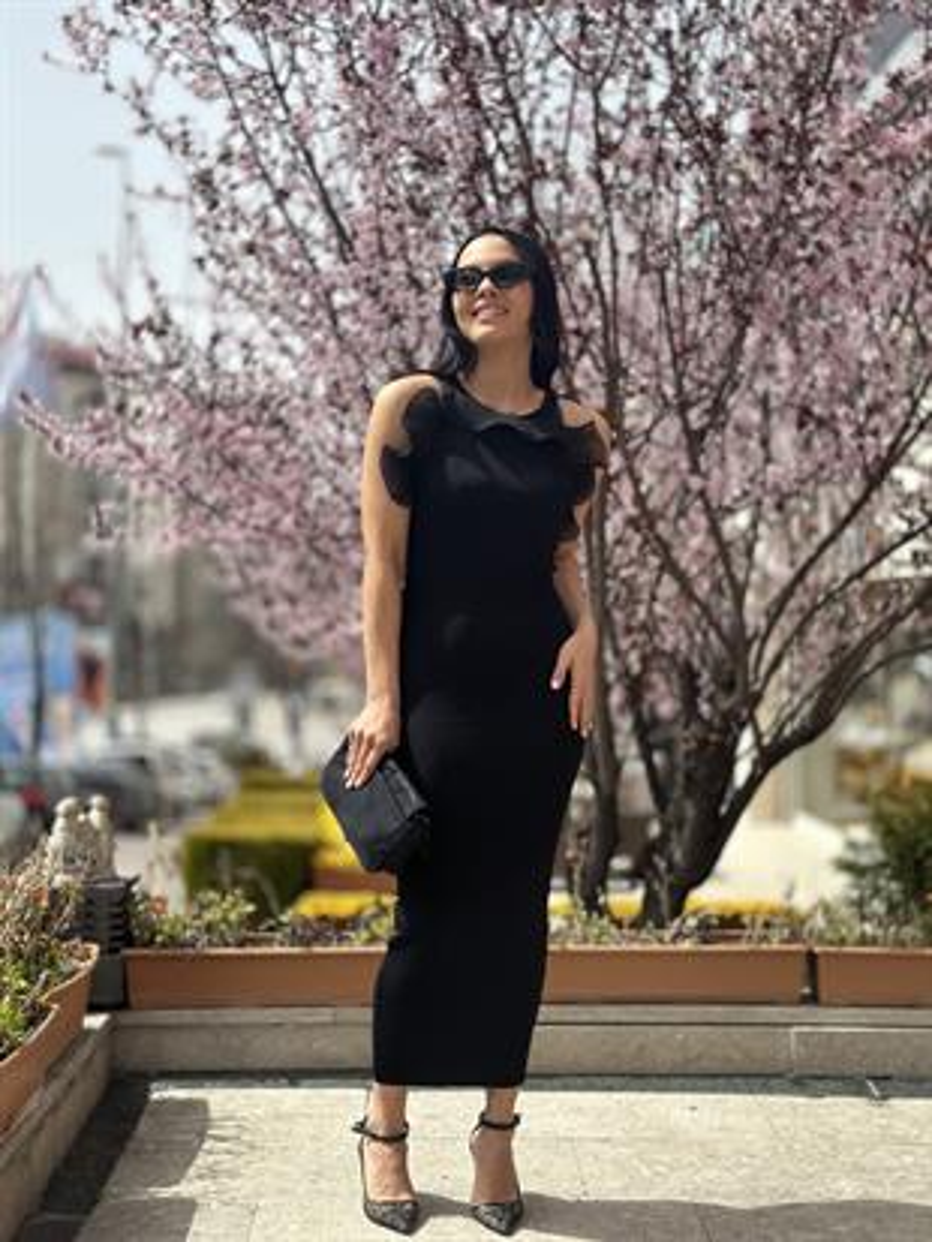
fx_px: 1722
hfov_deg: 30.3
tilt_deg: +0.4
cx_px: 466
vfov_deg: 39.6
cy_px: 621
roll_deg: -1.0
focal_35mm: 48
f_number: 1.78
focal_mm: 6.86
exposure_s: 1/3731
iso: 100
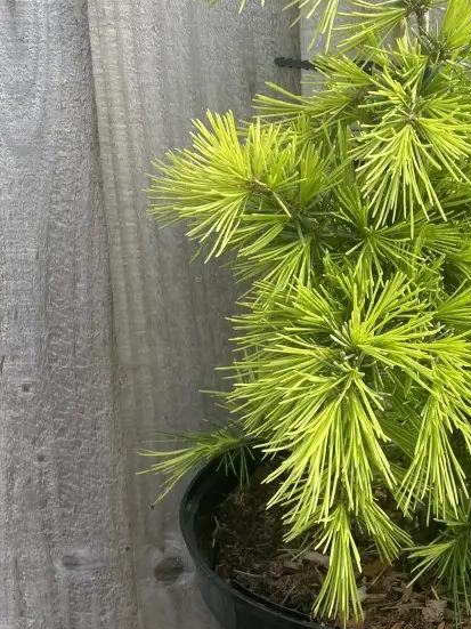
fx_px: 926
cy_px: 342
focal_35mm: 51
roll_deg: -2.8
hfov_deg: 27.6
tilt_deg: -19.8
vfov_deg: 37.5
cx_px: 416
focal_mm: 4.2
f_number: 1.6
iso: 32
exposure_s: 1/842
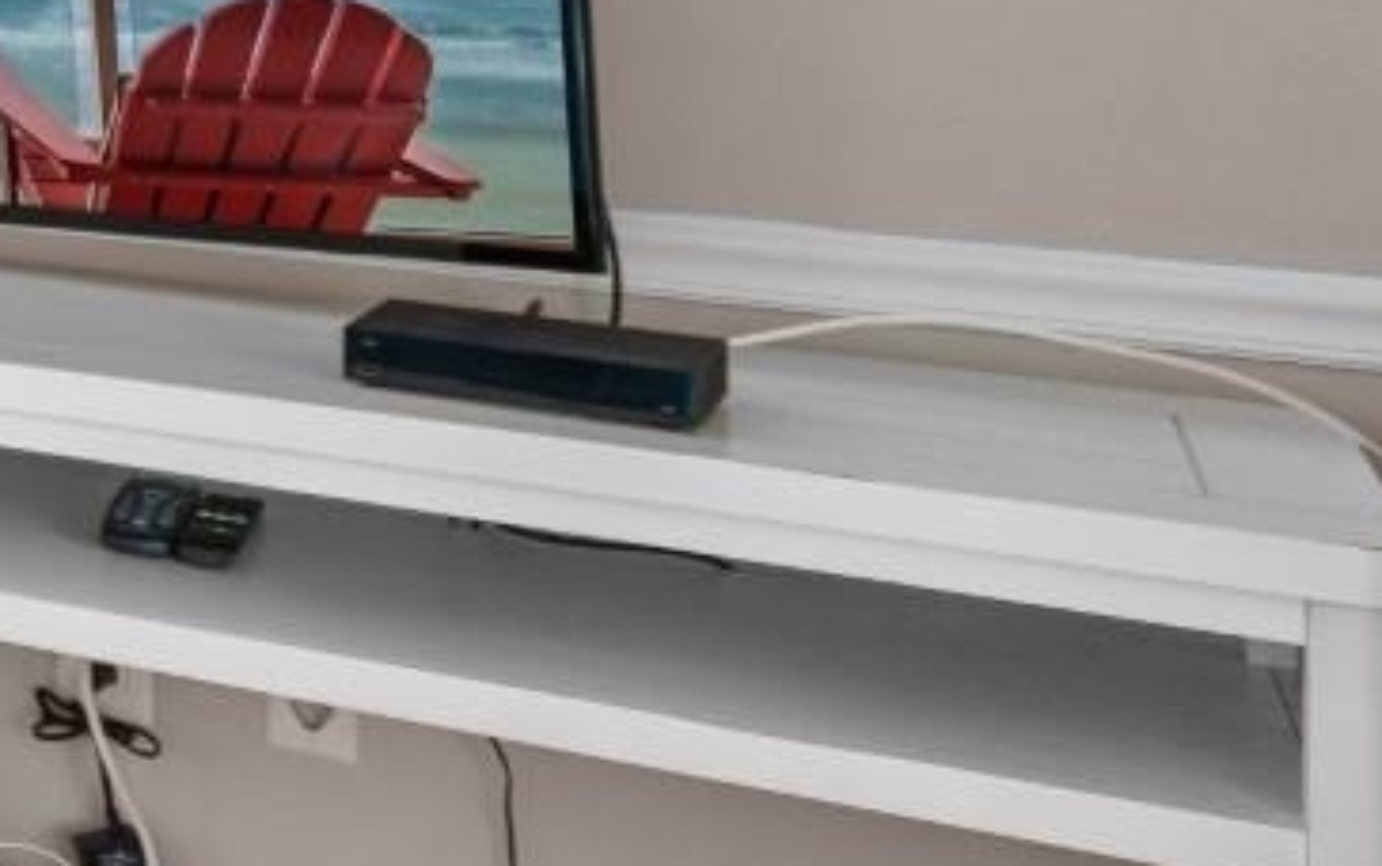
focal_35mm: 68
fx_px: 2563
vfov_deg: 18.0
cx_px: -1519
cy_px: -251
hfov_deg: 17.9
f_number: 4.5
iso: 100
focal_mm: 10
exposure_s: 1/4
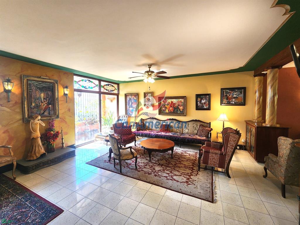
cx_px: 150
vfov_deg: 89.9
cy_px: 112
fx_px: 113
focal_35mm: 13
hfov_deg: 106.2
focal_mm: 2.2
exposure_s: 1/60
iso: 125
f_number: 2.2
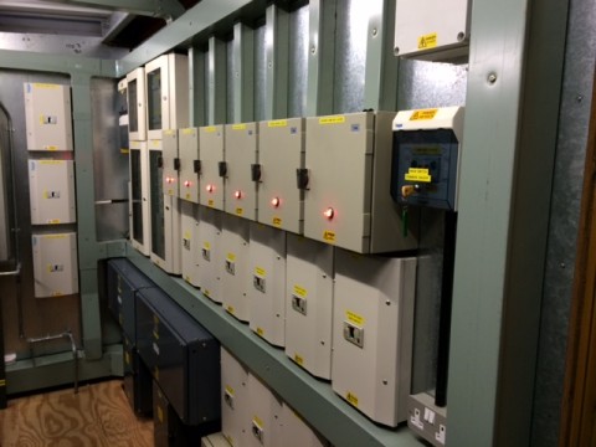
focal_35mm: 29
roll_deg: -0.1
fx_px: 499
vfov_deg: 48.2
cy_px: 224
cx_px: 298
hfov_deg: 61.7
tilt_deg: -9.8
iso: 100
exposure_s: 1/33
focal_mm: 4.15
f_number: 2.2
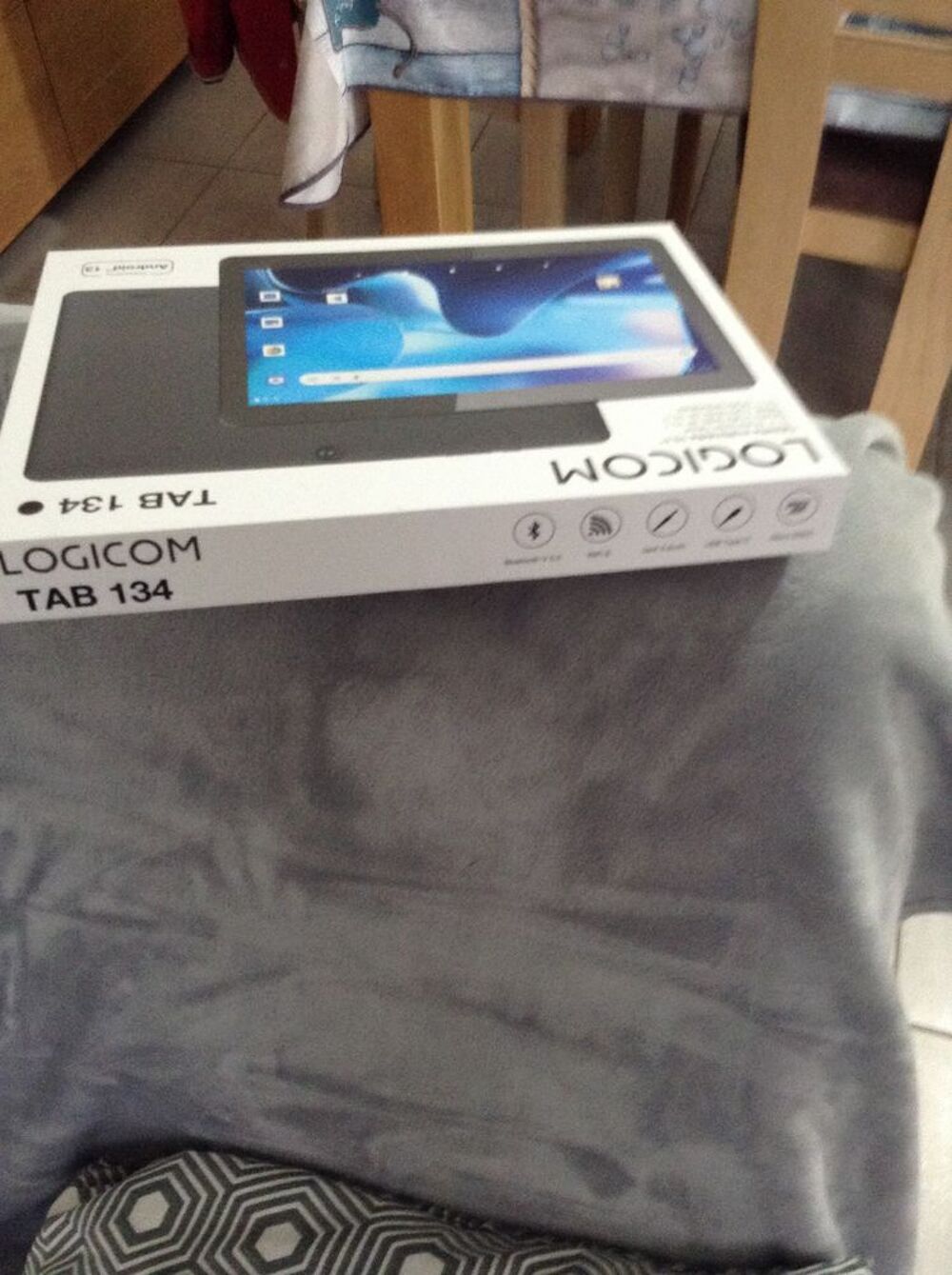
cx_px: 476
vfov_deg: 55.4
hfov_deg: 42.8
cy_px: 638
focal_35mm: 33
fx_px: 1213
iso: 250
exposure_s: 1/24
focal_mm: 3.3
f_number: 2.4
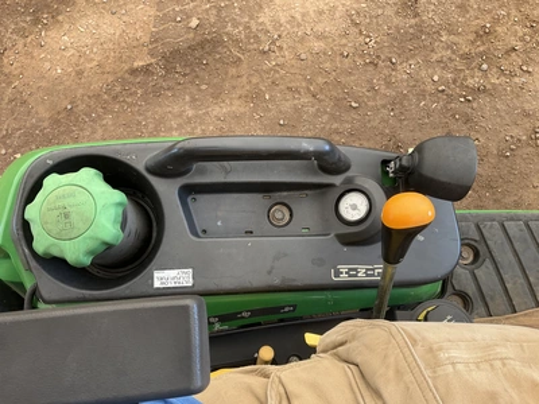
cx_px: 270
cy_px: 202
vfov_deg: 48.2
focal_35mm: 29
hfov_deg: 61.7
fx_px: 452
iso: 50
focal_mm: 3
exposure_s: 1/122
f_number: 1.8
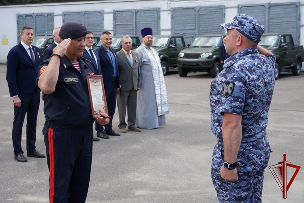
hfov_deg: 37.9
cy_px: 102
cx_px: 152
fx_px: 443
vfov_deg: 25.8
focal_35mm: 52
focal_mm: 35
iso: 125
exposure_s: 1/160
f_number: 4.5
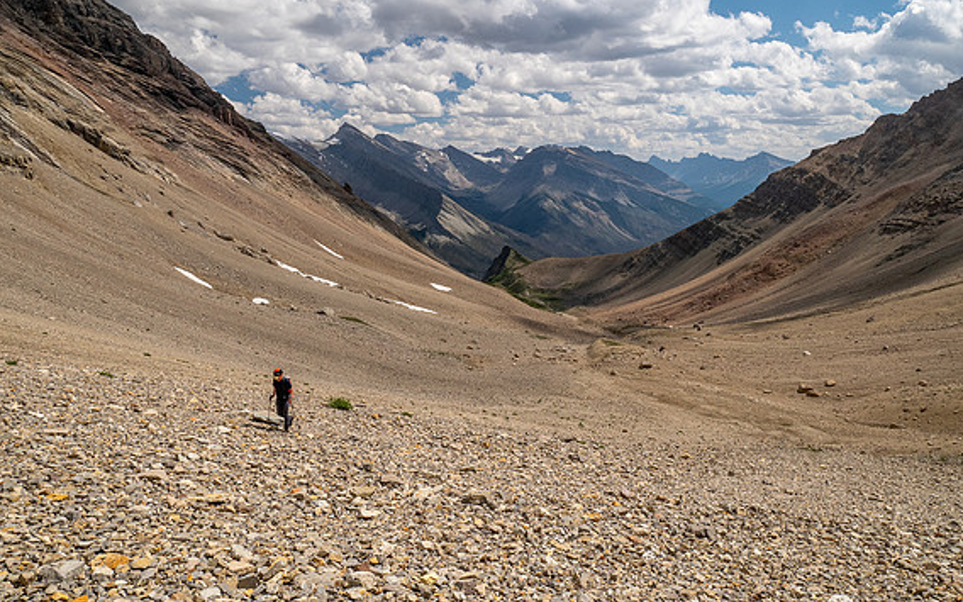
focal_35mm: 26
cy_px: 294
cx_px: 487
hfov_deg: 70.4
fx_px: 682
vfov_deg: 47.6
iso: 200
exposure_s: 1/400
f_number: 8
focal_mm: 12
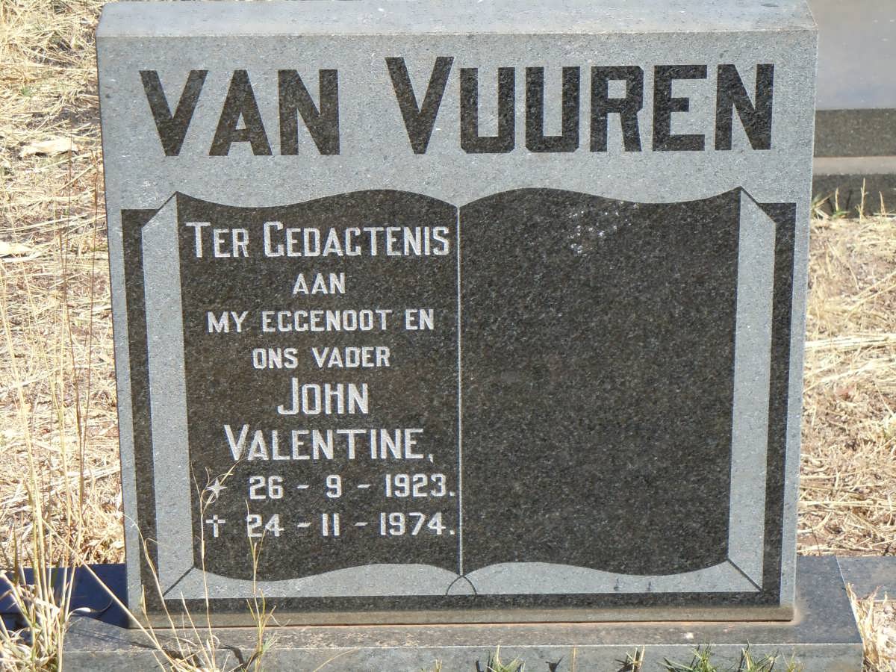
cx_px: 448
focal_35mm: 116
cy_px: 336
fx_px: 3003
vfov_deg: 12.8
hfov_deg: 17.0
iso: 200
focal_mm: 20.9
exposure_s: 1/640
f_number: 4.6
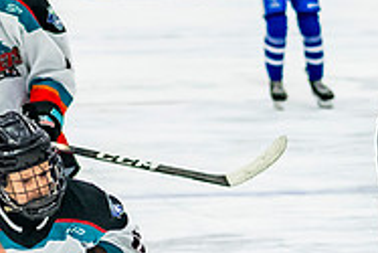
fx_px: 3793
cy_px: 391
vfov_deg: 3.8
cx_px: 637
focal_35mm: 361
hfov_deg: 5.6
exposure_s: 1/800
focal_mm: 70
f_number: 3.2
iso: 1600
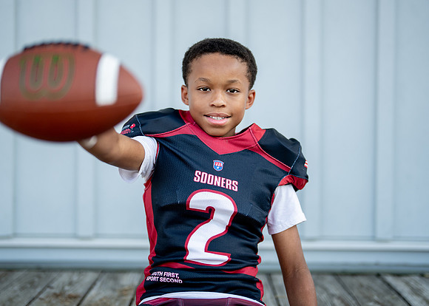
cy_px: 142
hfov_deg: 34.6
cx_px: 209
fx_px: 689
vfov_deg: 25.1
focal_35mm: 57
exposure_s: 1/1600
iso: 160
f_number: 1.2
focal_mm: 50
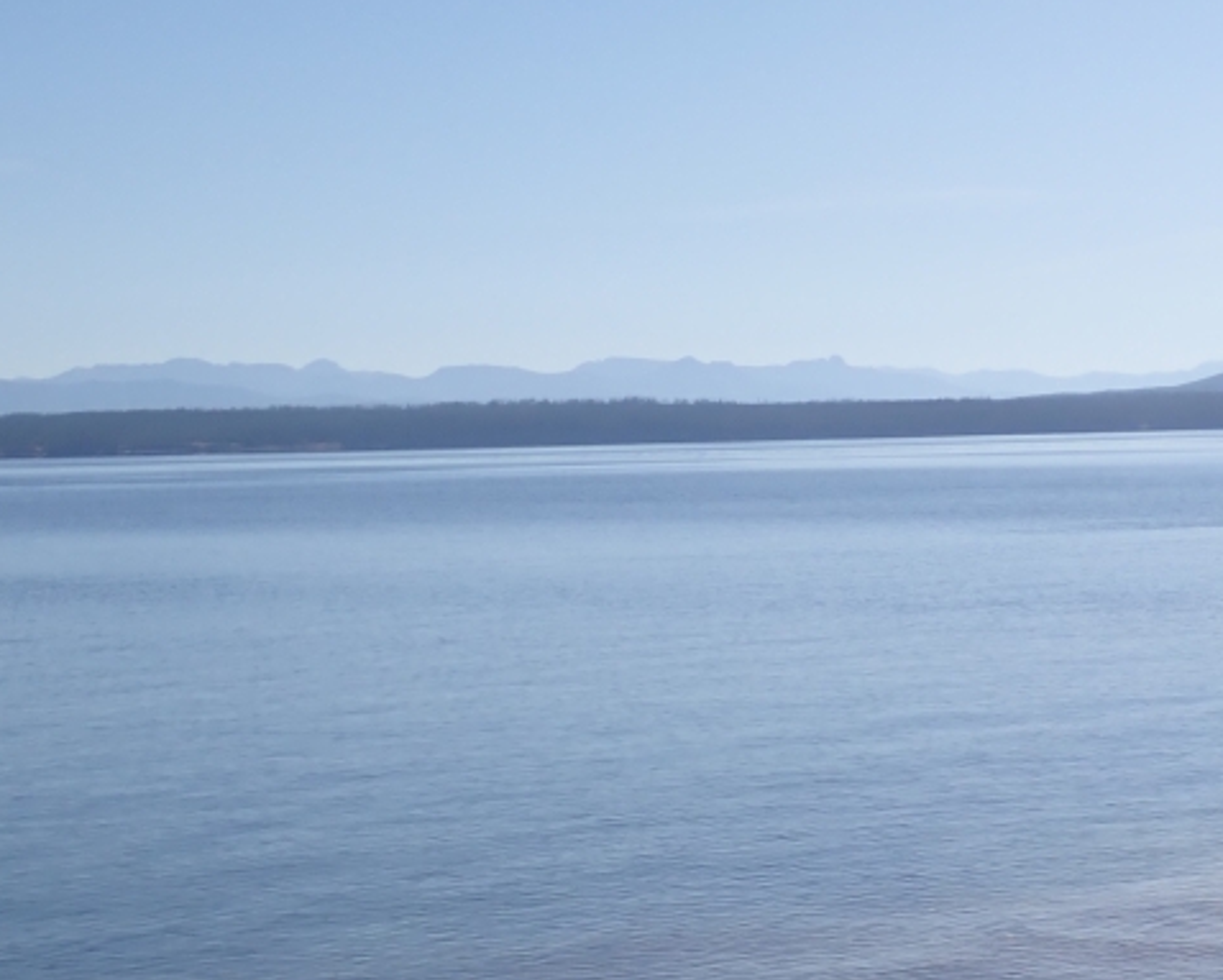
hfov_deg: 18.5
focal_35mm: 102
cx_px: 1052
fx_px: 3694
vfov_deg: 15.0
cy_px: 862
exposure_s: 1/200
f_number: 13
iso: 100
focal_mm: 9.01
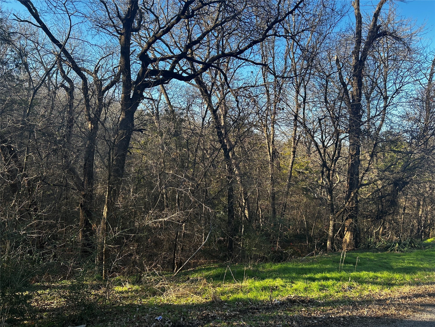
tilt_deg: -2.8
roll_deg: -3.4
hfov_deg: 67.3
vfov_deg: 53.1
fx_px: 327
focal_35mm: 26
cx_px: 218
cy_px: 164
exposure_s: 1/666
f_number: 1.5
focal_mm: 5.7
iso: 50
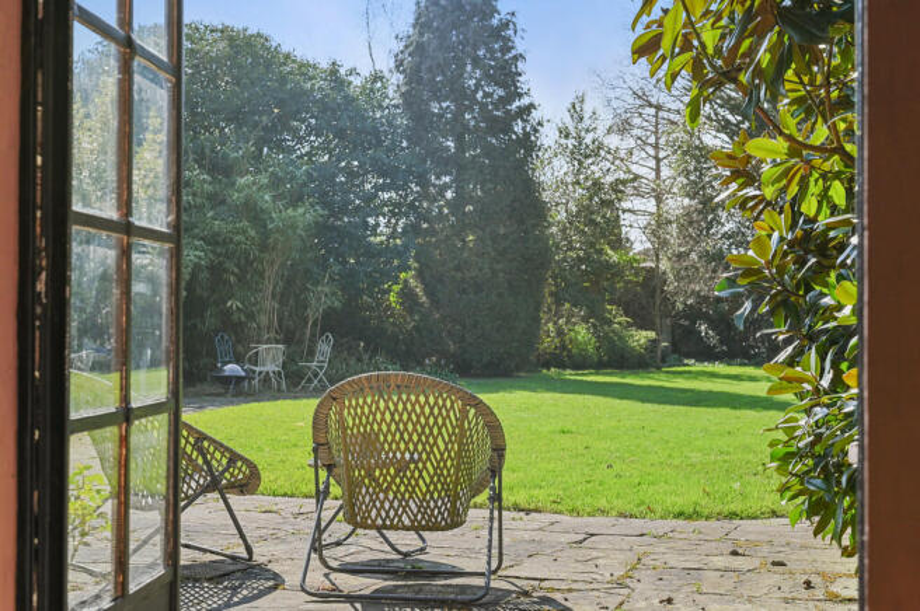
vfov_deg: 26.9
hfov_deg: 39.6
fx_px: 1276
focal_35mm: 50
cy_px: 306
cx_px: 460
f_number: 8
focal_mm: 50
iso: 400
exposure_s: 1/80
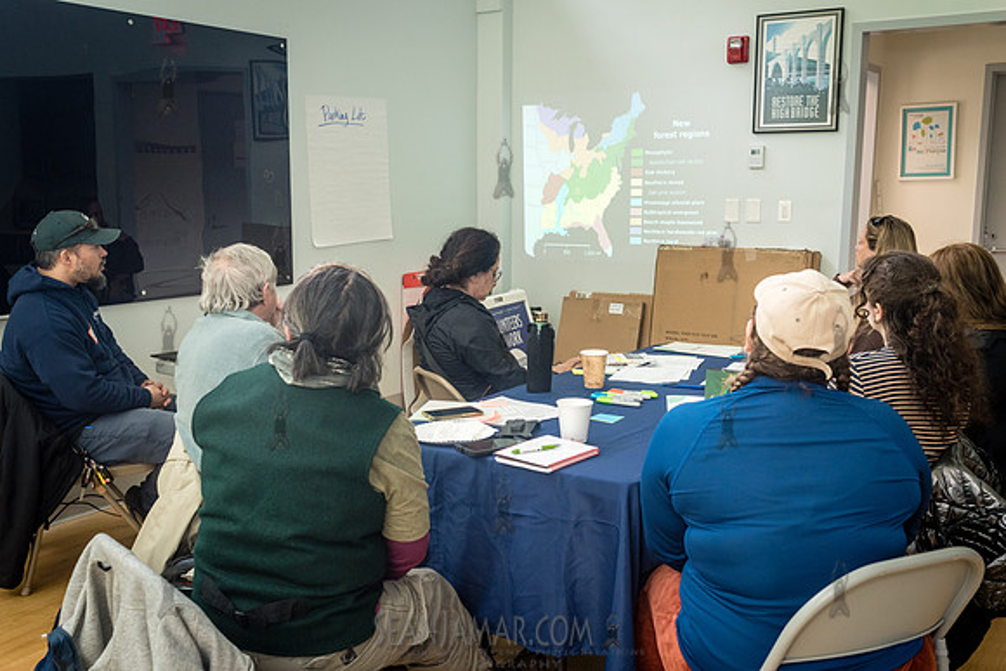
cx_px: 503
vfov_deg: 37.7
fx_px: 982
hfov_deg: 54.2
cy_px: 336
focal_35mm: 35
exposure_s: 1/200
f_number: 5.6
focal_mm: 35
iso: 1250
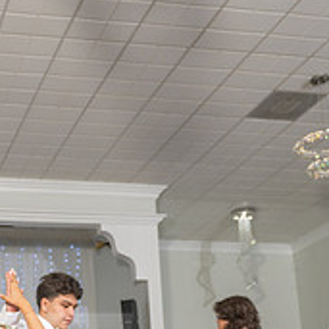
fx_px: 742
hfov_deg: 23.5
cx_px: -31
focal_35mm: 69
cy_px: 359
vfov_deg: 23.5
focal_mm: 24
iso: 500
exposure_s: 1/160
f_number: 3.5
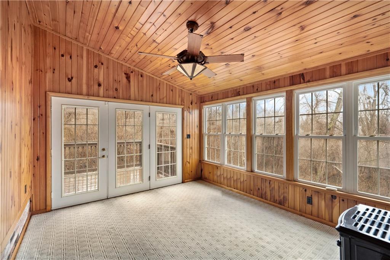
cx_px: 195
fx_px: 173
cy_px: 130
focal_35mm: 16
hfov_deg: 96.8
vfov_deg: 73.7
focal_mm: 16
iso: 125
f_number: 3.2
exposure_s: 1/40
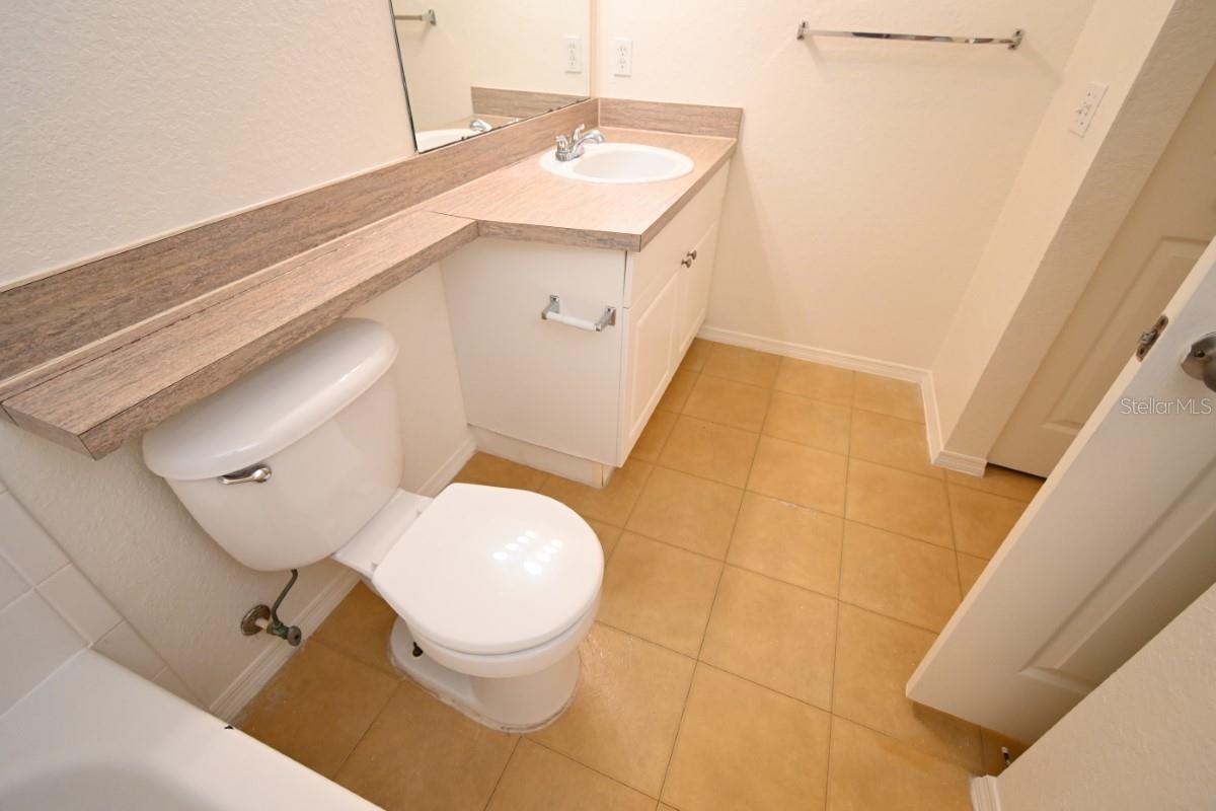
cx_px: 608
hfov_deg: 100.4
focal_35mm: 15
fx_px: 507
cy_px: 406
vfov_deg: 77.3
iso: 1250
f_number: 4.5
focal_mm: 10
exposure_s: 1/60
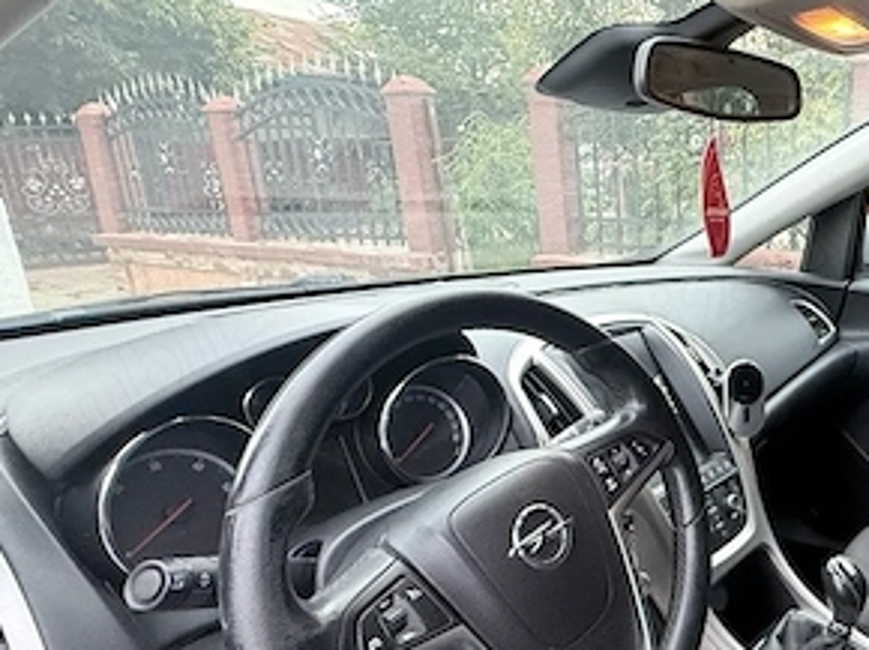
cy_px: 341
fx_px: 727
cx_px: 806
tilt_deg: -13.1
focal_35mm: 29
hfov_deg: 52.9
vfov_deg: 48.1
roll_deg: +1.4
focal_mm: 2.22
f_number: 2.2
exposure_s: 1/99
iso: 320
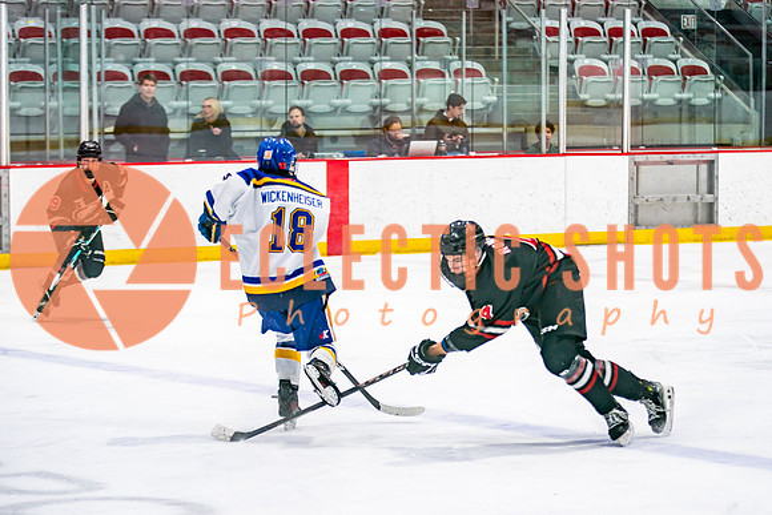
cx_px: 441
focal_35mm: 147
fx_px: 3164
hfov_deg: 13.9
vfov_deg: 9.3
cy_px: 257
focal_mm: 105
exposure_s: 1/640
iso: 400
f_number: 2.8
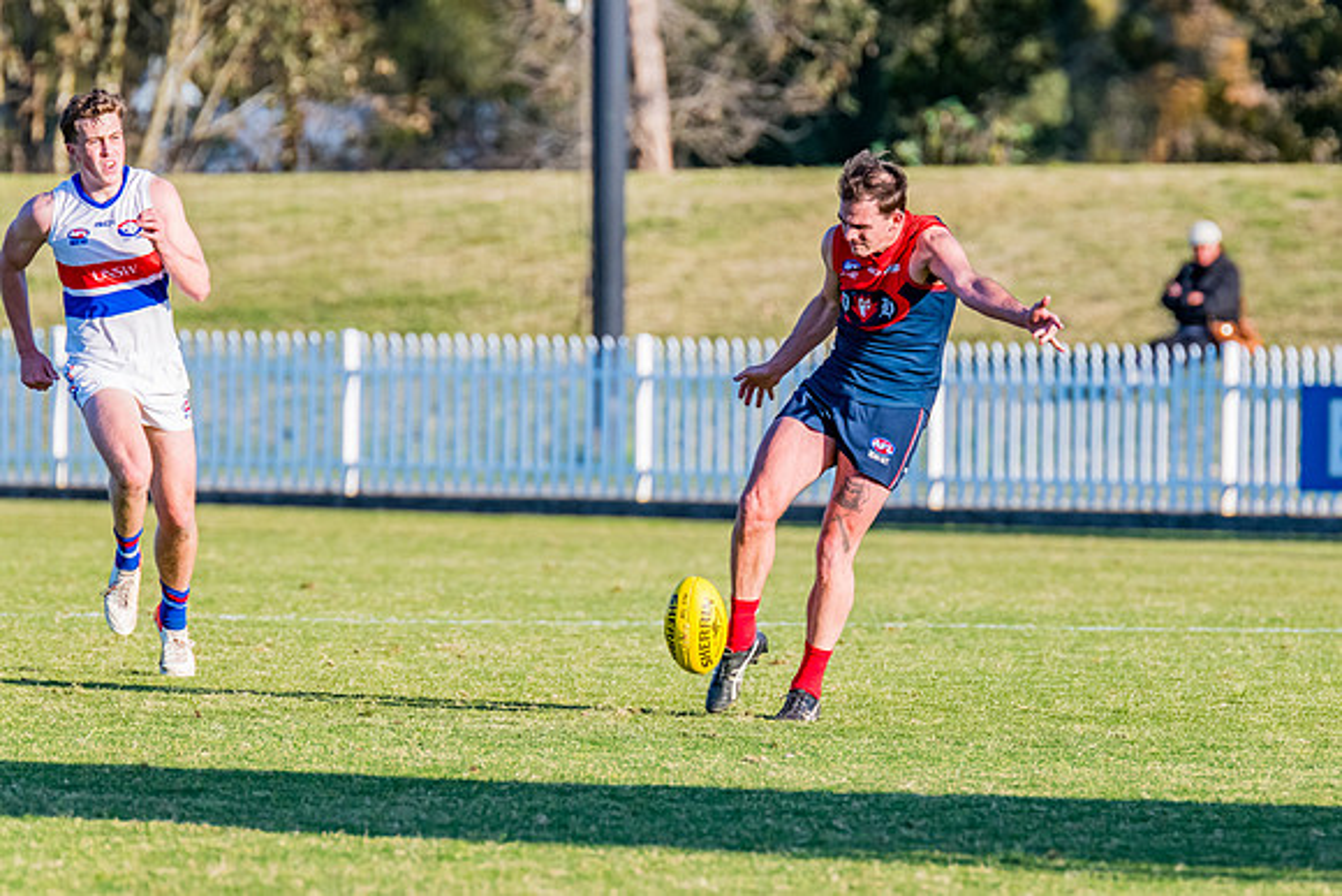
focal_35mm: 505
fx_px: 18847
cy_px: 388
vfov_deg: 2.7
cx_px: 793
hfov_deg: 4.1
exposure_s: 1/1600
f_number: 7.1
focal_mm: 420
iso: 800
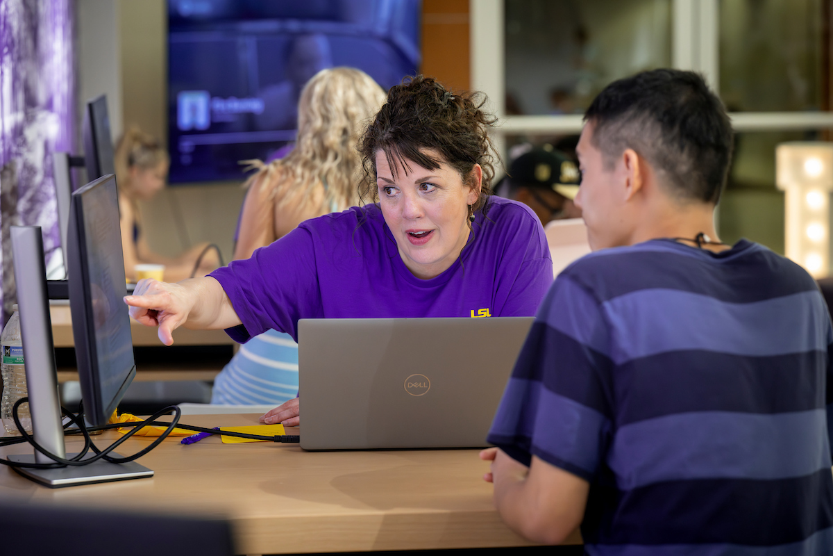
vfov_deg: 13.3
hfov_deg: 19.8
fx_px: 2383
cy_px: 278
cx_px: 416
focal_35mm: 103
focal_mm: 103
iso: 2000
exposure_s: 1/320
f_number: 4
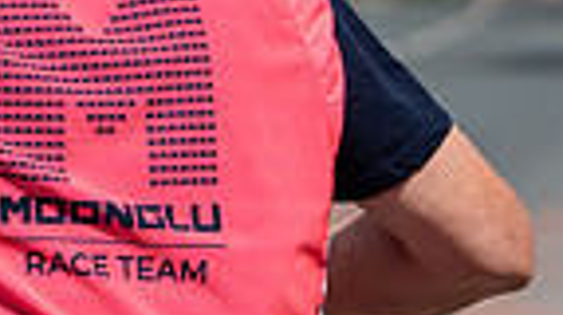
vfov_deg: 3.1
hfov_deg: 5.5
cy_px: 57
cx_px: -421
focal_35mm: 387
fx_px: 5770
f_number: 3.5
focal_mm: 91
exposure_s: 1/1250
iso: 100
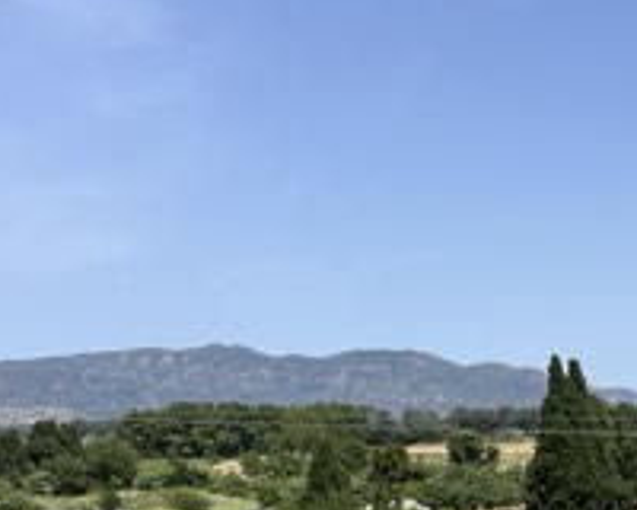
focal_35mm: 61
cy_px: 539
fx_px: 1150
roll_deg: +0.6
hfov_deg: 28.2
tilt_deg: -6.0
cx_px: 698
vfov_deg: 23.7
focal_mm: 5.7
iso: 50
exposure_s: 1/4630
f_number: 1.5
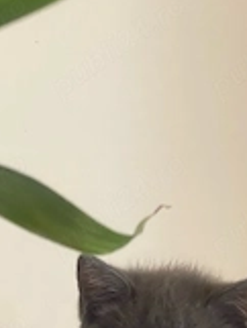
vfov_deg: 12.2
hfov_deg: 9.3
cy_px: 389
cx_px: 159
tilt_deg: -7.1
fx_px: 1511
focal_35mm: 159
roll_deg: -1.6
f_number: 2.2
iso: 800
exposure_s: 1/44
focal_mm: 7.5
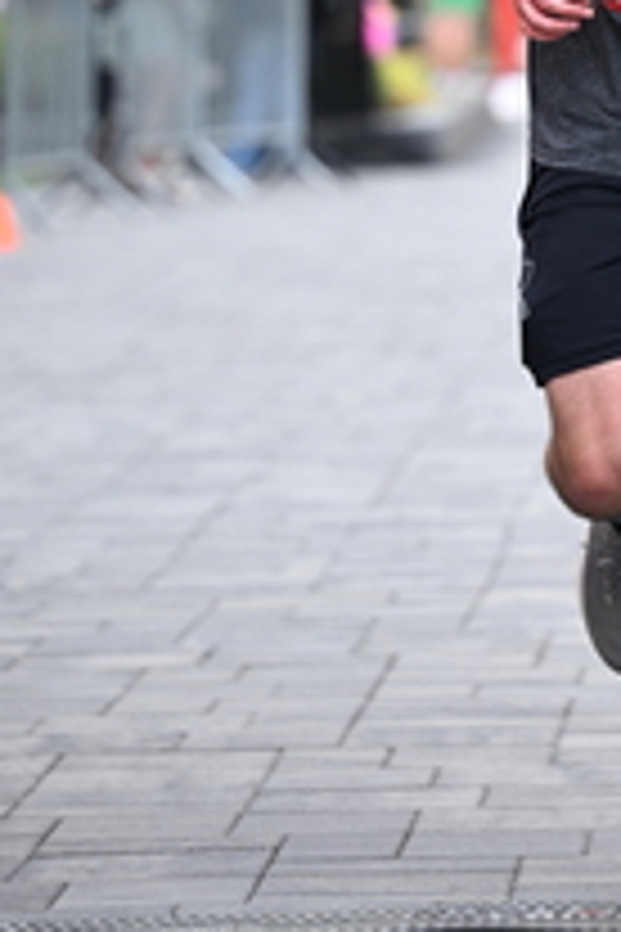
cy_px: -239
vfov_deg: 6.2
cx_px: 776
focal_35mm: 332
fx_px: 8590
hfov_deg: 4.1
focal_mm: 125
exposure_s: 1/1600
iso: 1000
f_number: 2.8
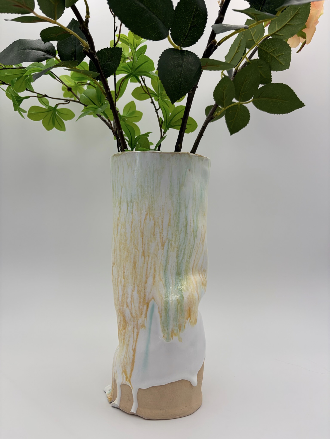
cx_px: 165
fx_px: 330
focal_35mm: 26
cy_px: 220
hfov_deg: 53.1
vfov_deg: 67.3
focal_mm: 5.96
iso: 40
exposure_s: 1/227
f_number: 1.6
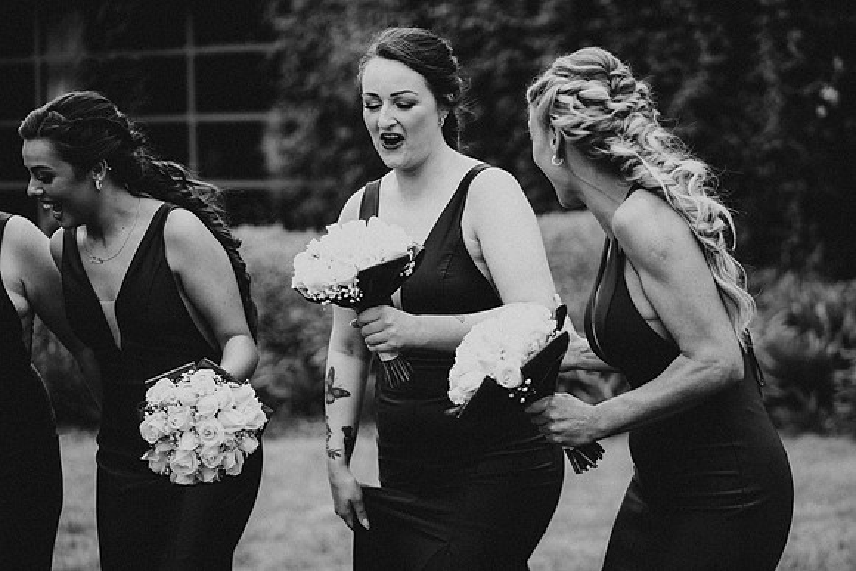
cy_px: 286
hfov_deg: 23.9
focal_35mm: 85
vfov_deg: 16.1
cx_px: 428
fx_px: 2021
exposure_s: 1/640
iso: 125
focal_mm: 85
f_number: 2.8
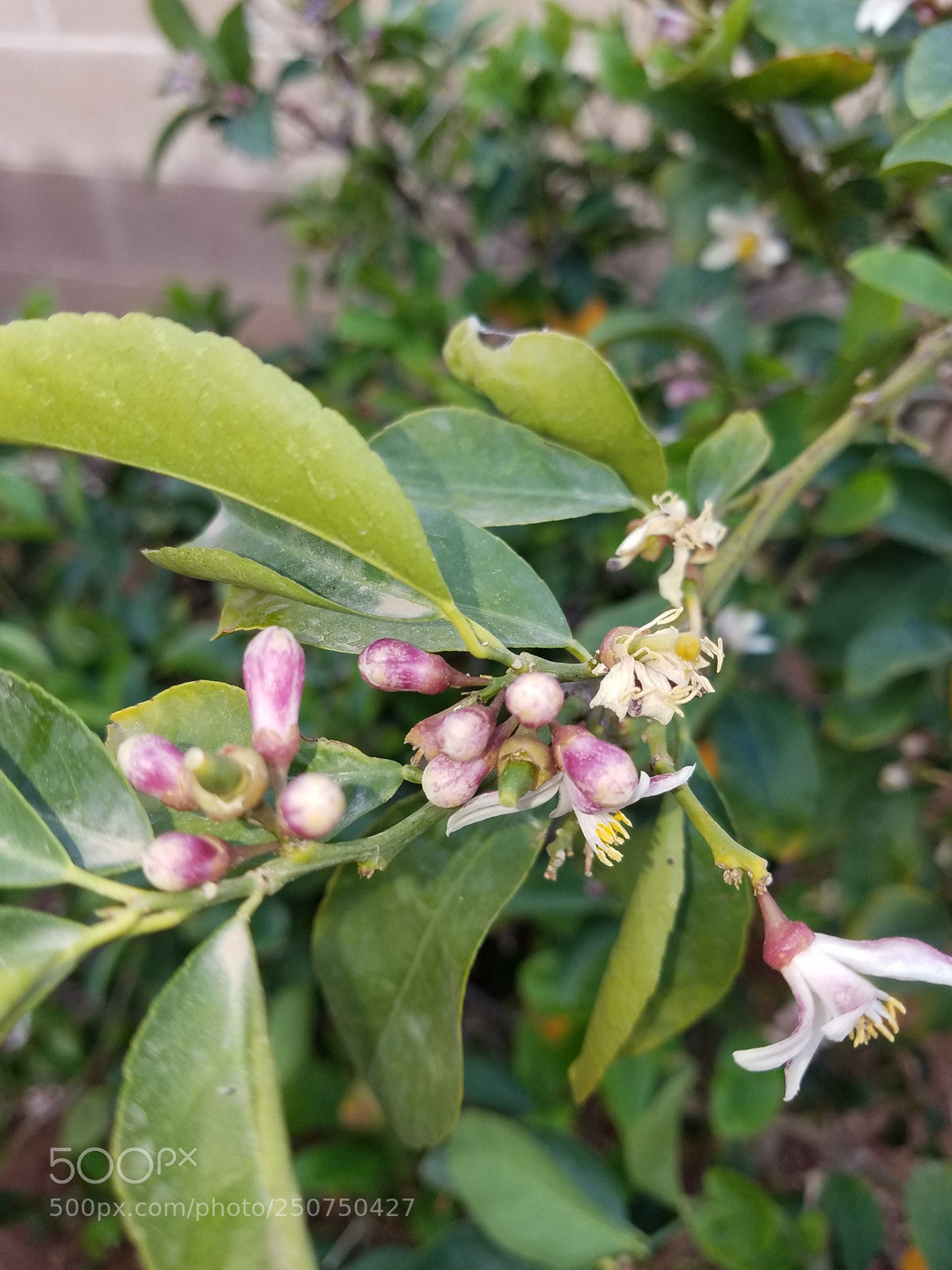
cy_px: 635
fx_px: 953
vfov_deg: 67.3
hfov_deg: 53.1
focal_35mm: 26
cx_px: 476
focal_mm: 4.2
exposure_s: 1/600
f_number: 1.7
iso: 40
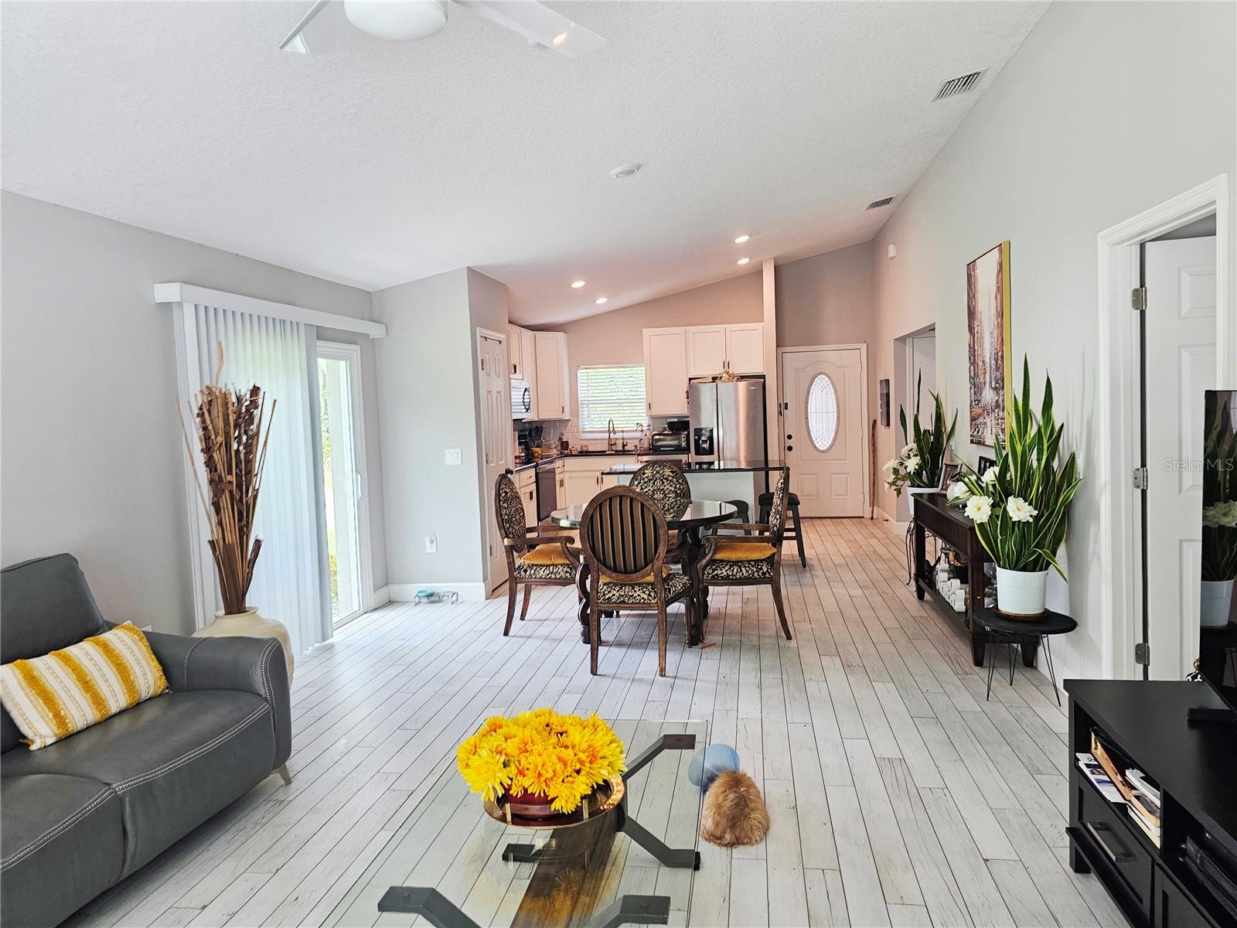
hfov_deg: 73.9
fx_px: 822
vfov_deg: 58.9
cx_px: 618
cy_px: 464
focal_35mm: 23
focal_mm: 6.3
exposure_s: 1/120
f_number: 1.7
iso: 125
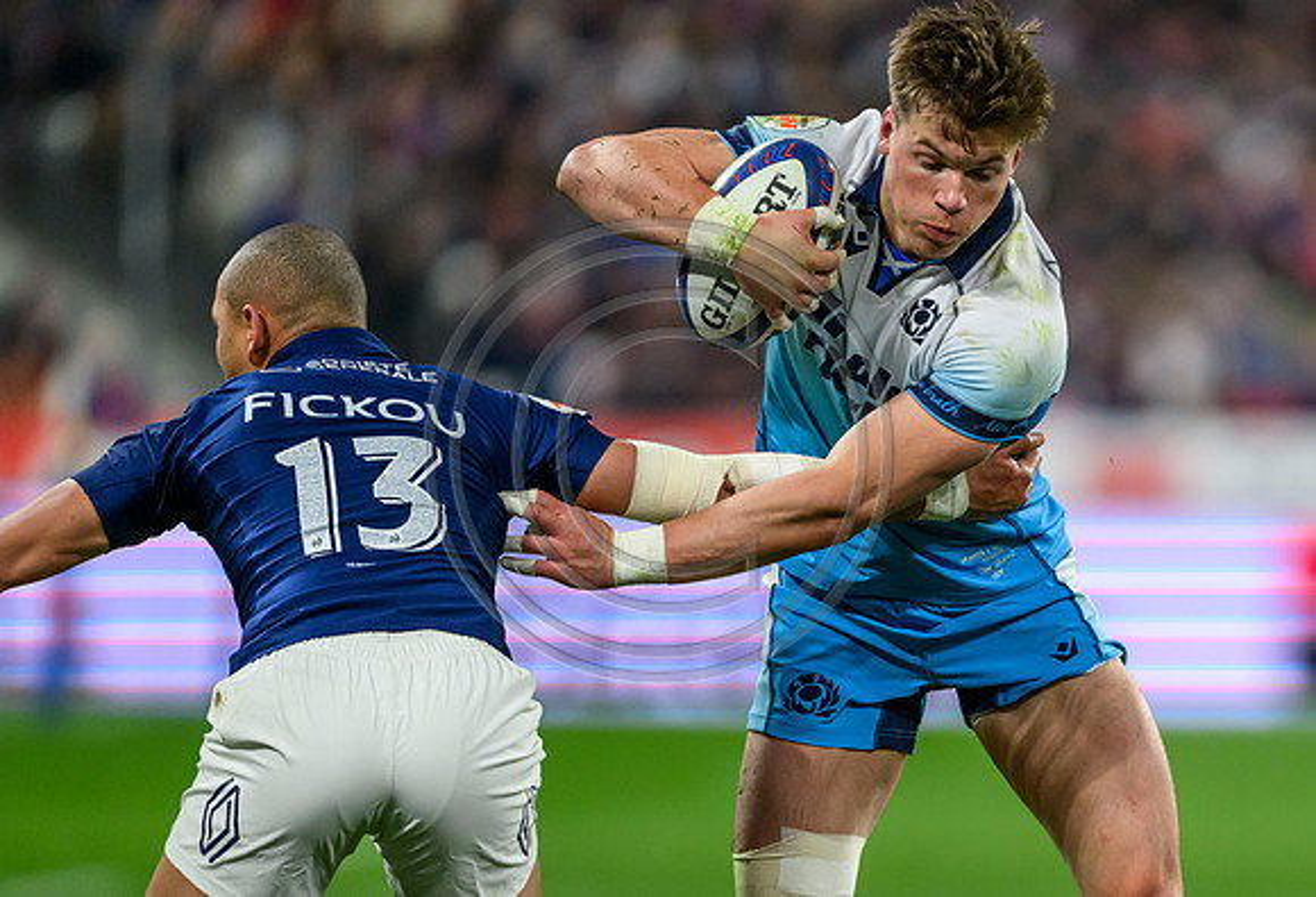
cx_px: 1086
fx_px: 24135
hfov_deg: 3.1
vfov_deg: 2.1
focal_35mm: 656
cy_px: 725
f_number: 2.8
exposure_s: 1/3200
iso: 3200
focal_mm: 400
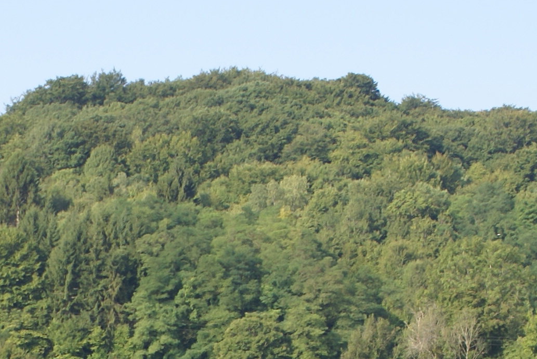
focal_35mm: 197
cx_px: 141
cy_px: 591
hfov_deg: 10.4
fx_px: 2940
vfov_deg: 6.9
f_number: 7.1
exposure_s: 1/125
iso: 100
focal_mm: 35
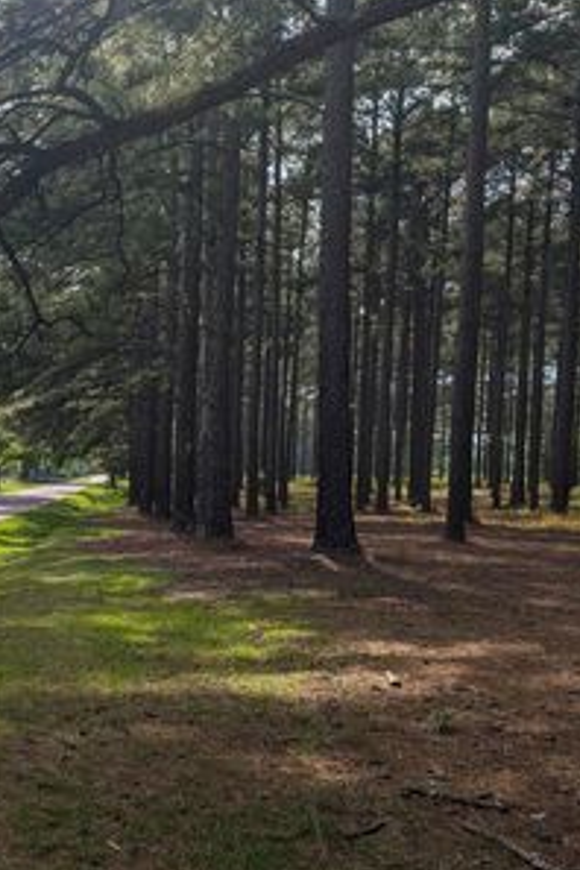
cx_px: -82
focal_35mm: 42
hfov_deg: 28.5
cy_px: 513
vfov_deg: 46.2
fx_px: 1015
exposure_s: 1/1783
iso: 22
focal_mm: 6.9
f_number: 1.68
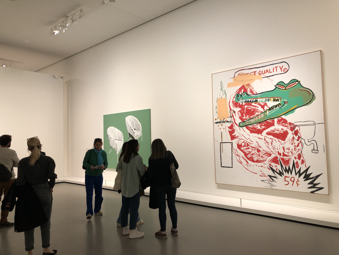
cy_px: 128
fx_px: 274
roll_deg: -0.4
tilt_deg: +1.8
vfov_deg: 49.7
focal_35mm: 28
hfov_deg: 63.4
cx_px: 170
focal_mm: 3.99
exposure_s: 1/20
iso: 40
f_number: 1.8
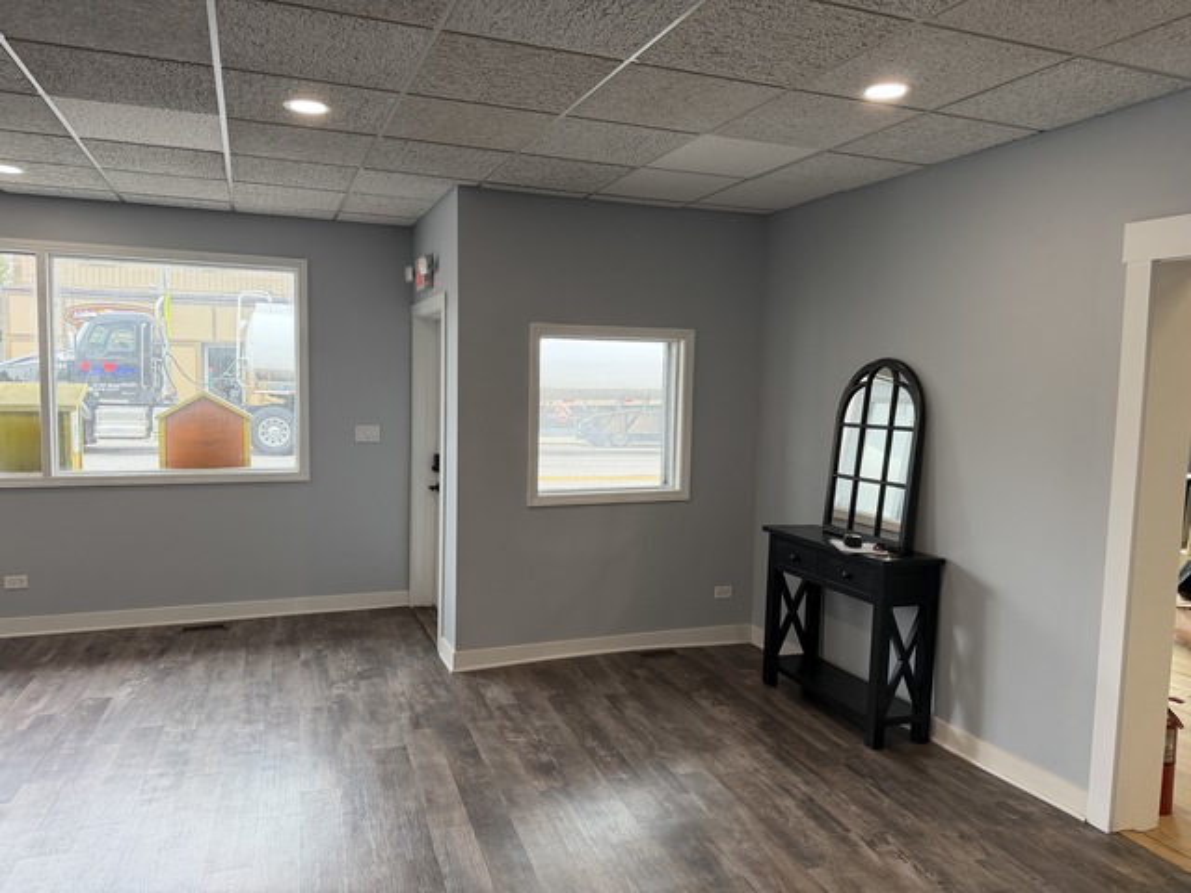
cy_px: 446
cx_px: 596
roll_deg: -2.3
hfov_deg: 71.6
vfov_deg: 56.8
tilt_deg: -4.7
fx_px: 826
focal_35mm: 24
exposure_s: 1/224
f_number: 1.78
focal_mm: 6.76
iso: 160
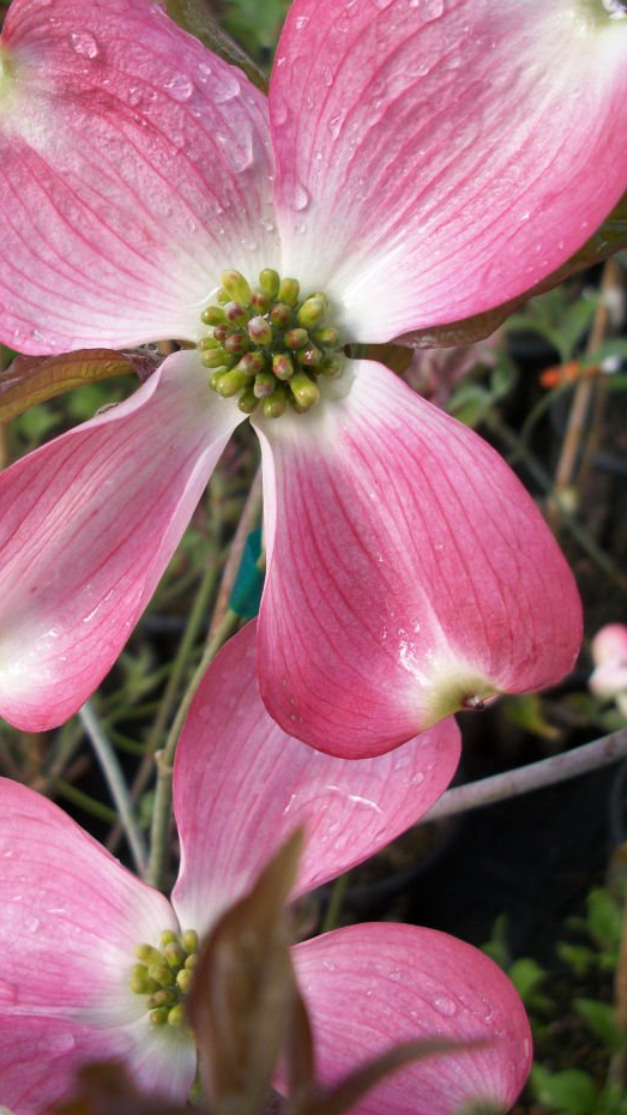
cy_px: 536
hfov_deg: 28.9
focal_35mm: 41
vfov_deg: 49.4
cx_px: 253
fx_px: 1212
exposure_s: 1/500
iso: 80
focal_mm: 6.3
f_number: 3.1
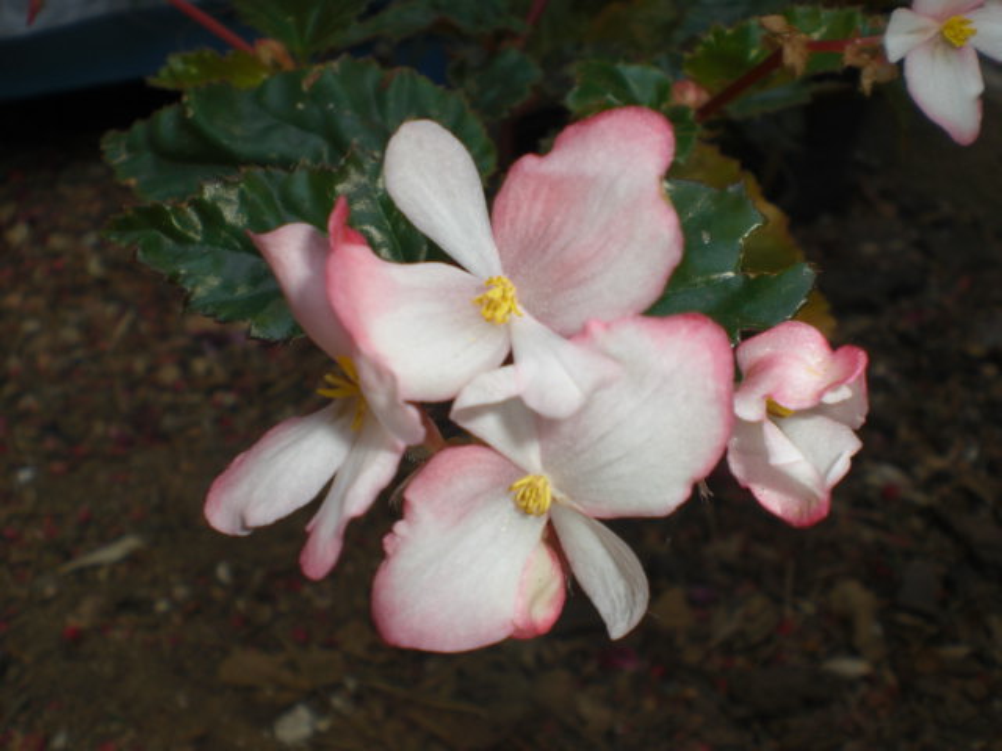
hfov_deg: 49.0
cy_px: 376
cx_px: 501
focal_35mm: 38
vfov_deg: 37.7
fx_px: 1100
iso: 50
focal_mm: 6.3
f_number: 4.4
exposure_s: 1/100
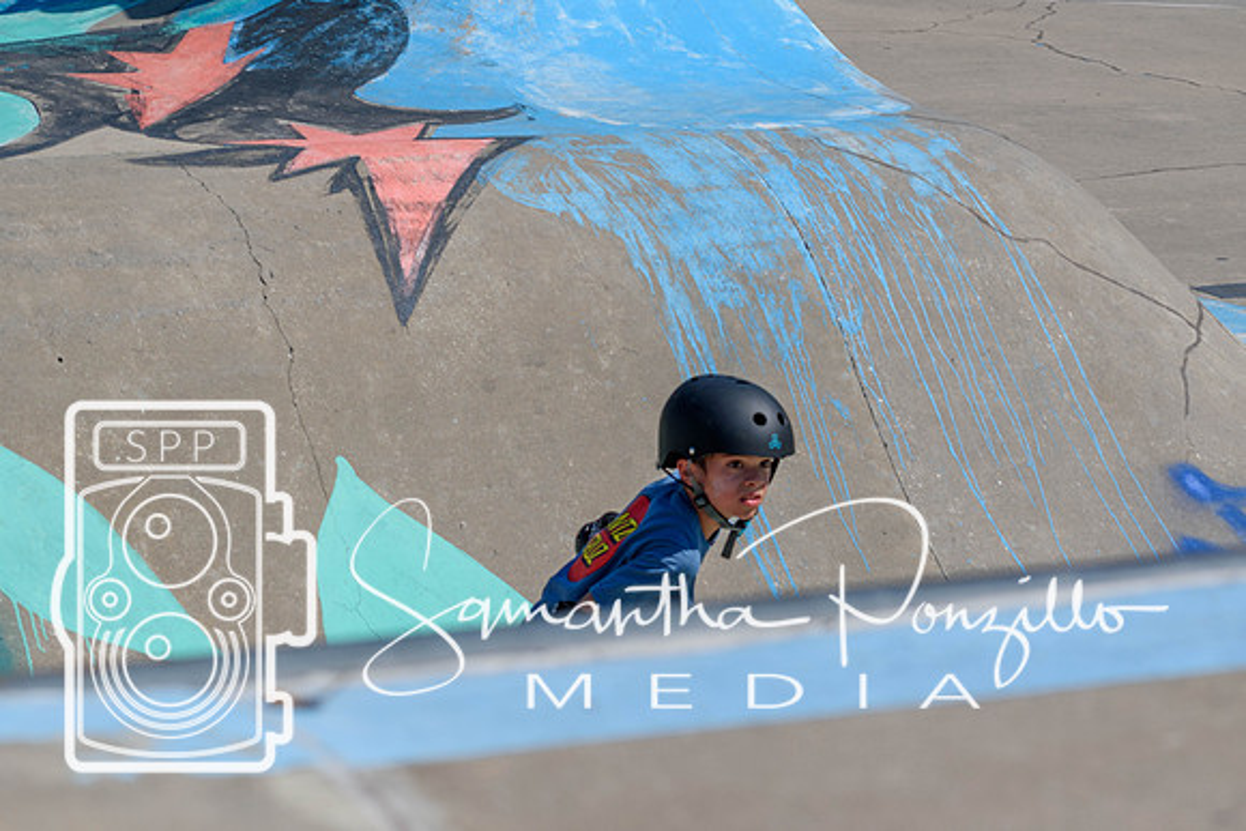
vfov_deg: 9.9
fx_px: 4777
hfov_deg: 14.9
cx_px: 623
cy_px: 416
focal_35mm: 138
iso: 200
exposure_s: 1/1000
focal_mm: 92
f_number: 8
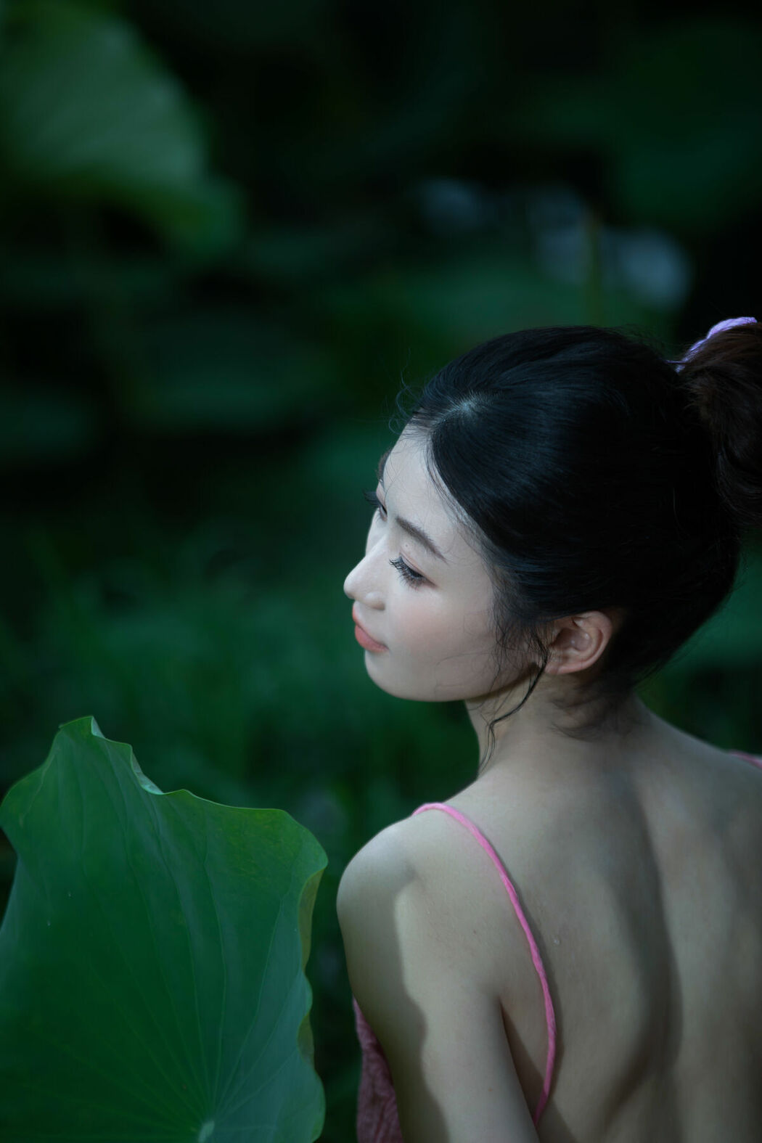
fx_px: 6000
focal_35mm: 189
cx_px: 381
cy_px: 572
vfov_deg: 10.9
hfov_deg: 7.3
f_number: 2.8
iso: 100
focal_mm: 190
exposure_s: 1/250
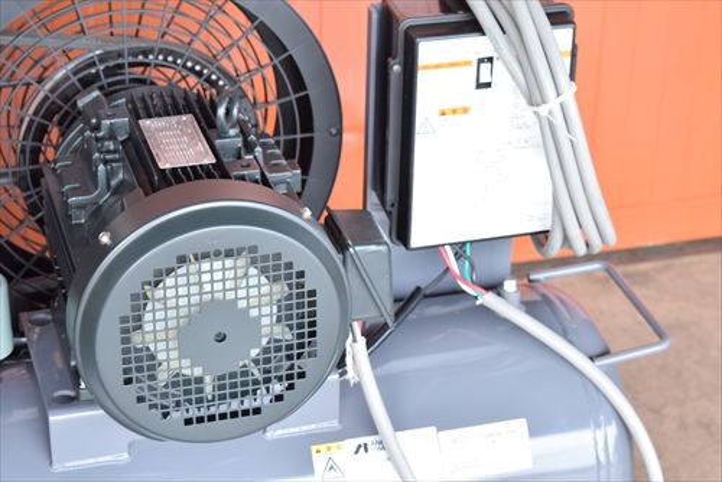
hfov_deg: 24.6
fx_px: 1655
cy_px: 241
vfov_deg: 16.6
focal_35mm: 82
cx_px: 361
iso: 1250
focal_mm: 55
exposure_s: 1/320
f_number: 6.3
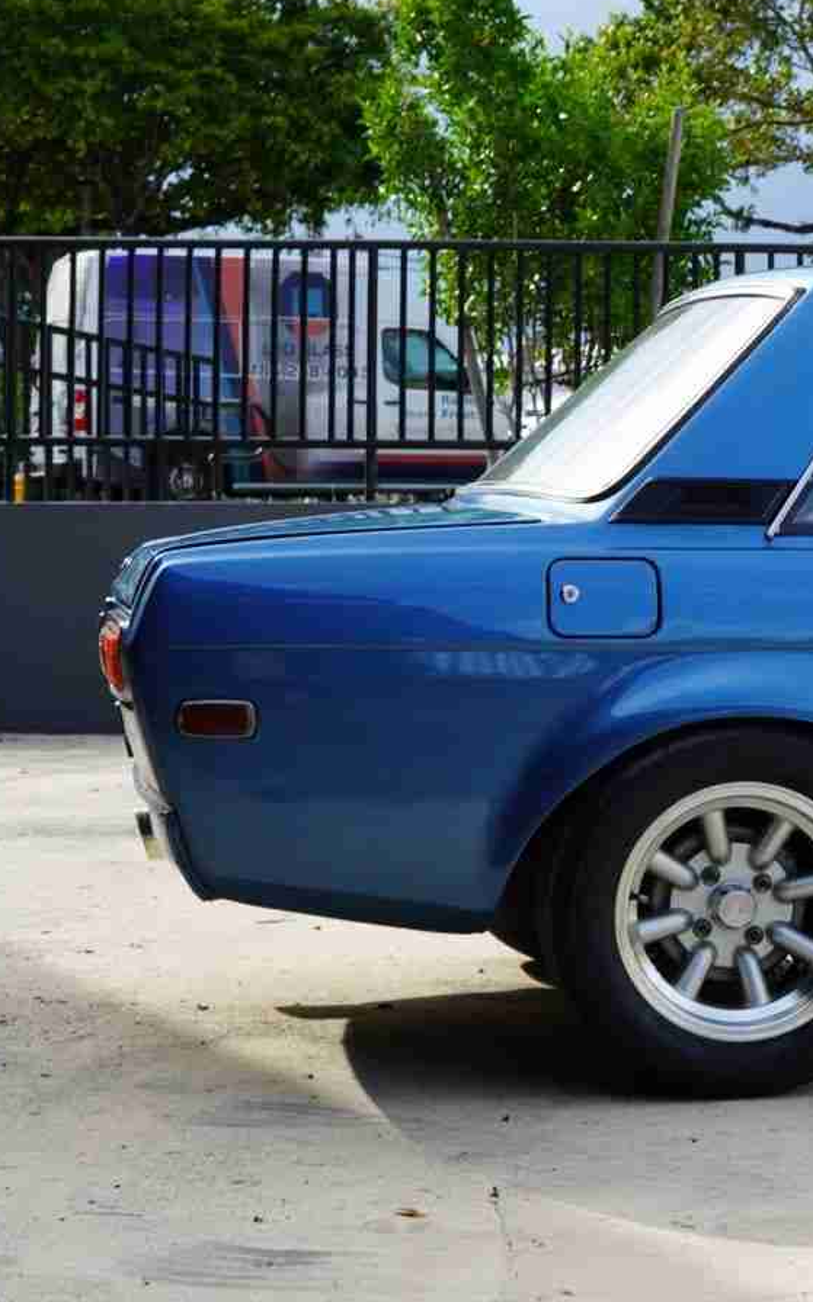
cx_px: 1161
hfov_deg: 14.8
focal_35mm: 83
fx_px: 2944
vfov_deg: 24.9
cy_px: 530
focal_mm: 30
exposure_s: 1/100
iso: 100
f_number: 5.6
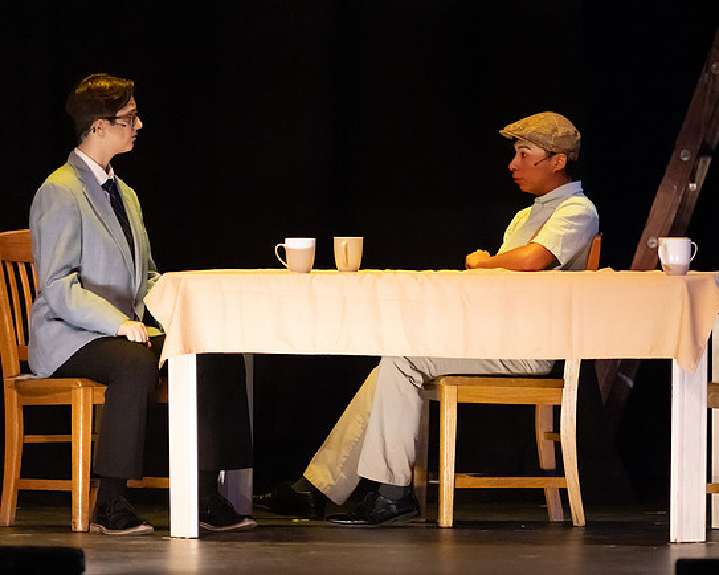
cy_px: 294
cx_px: 451
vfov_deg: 3.9
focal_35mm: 395
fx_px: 8402
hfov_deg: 4.9
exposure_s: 1/250
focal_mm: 300
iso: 16000
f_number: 2.8
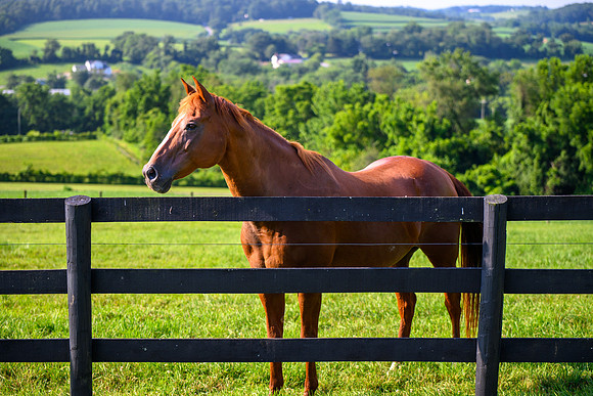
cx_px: 296
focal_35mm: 70
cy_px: 198
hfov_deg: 28.8
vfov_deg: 19.5
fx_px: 1153
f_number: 2.8
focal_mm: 70
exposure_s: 1/800
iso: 100
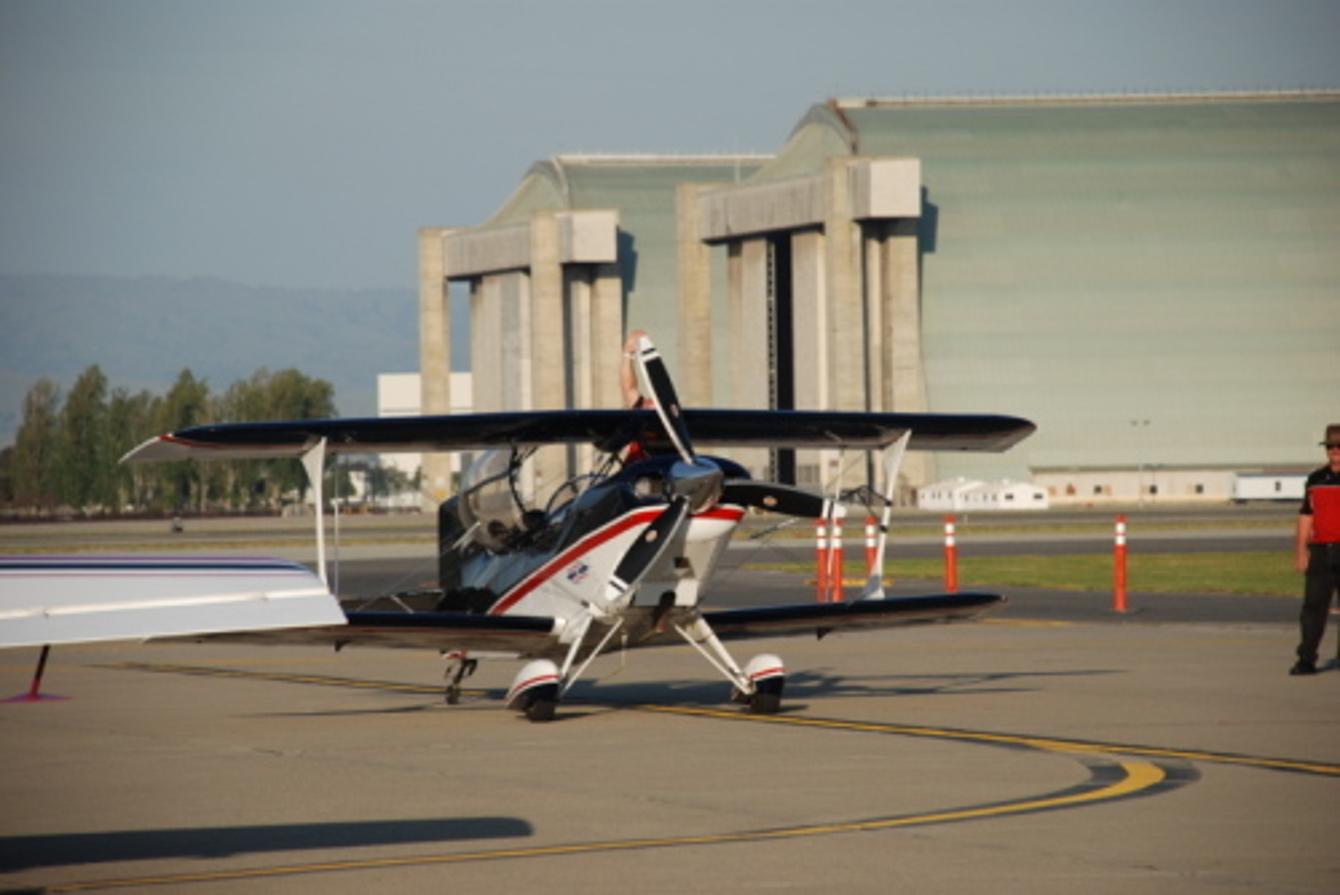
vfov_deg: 7.3
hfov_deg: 11.0
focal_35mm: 188
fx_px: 6983
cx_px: 670
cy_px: 448
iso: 140
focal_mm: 125
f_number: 5.6
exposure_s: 1/500
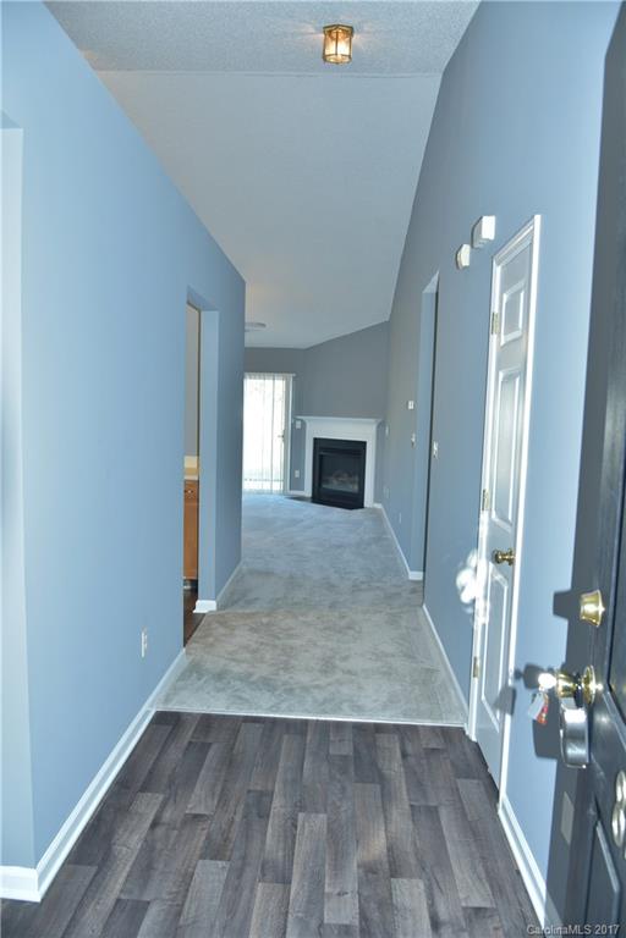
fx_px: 626
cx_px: 313
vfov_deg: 73.7
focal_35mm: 24
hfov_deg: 53.1
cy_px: 469
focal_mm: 24
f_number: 5
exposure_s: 1/30
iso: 500
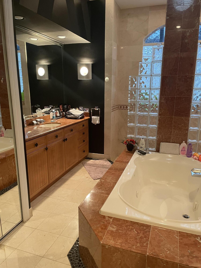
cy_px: 134
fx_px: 201
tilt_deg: -14.7
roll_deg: -0.8
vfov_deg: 67.3
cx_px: 100
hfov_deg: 53.1
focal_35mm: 26
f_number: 1.6
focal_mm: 4.2
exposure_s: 1/60
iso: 400
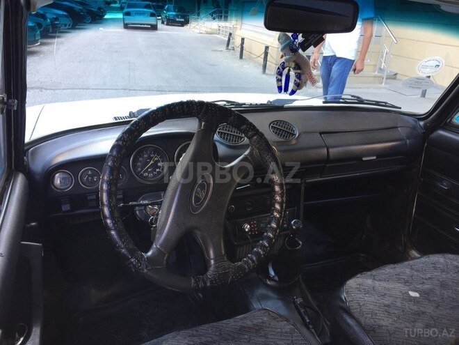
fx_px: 385
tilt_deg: -22.0
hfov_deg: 61.7
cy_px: 172
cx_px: 230
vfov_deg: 48.2
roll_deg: -3.1
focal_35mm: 29
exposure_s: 1/50
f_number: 2.2
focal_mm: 4.15
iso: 32
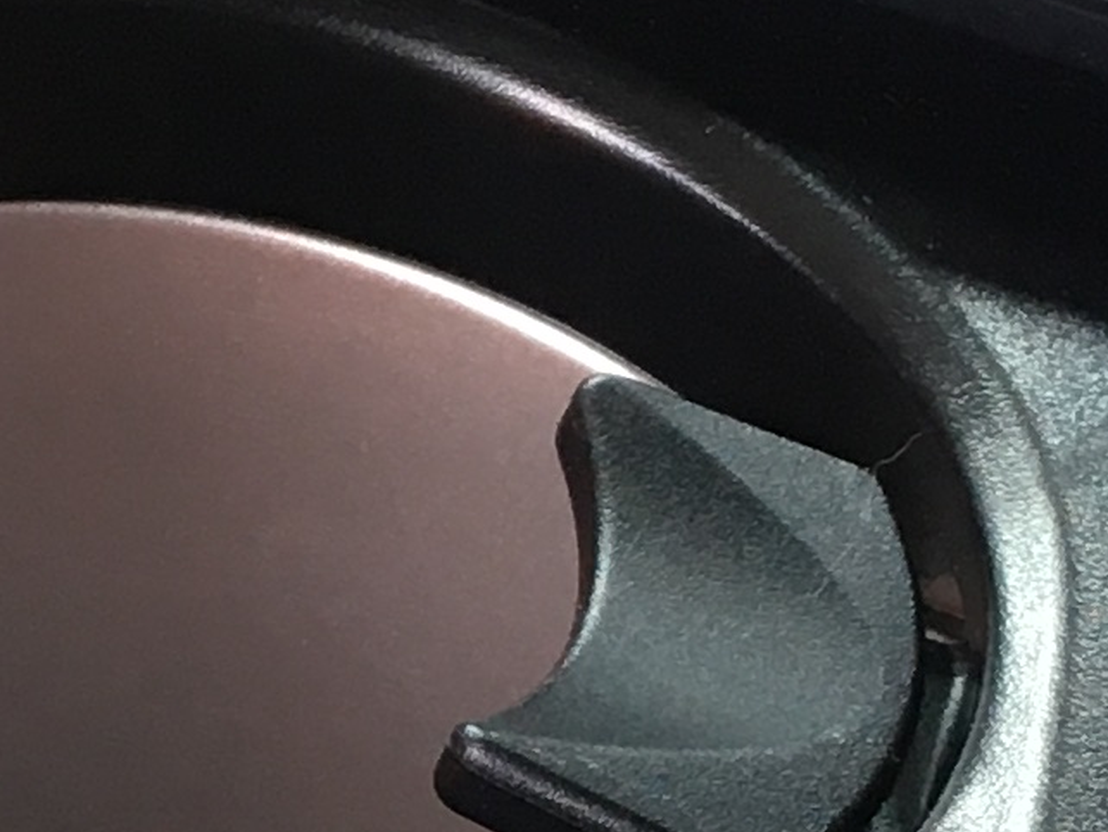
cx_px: 179
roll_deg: -5.5
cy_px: 1051
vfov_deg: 8.1
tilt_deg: -41.1
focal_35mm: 182
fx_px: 5828
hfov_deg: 10.8
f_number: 2.2
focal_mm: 4.15
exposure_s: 1/33
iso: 80
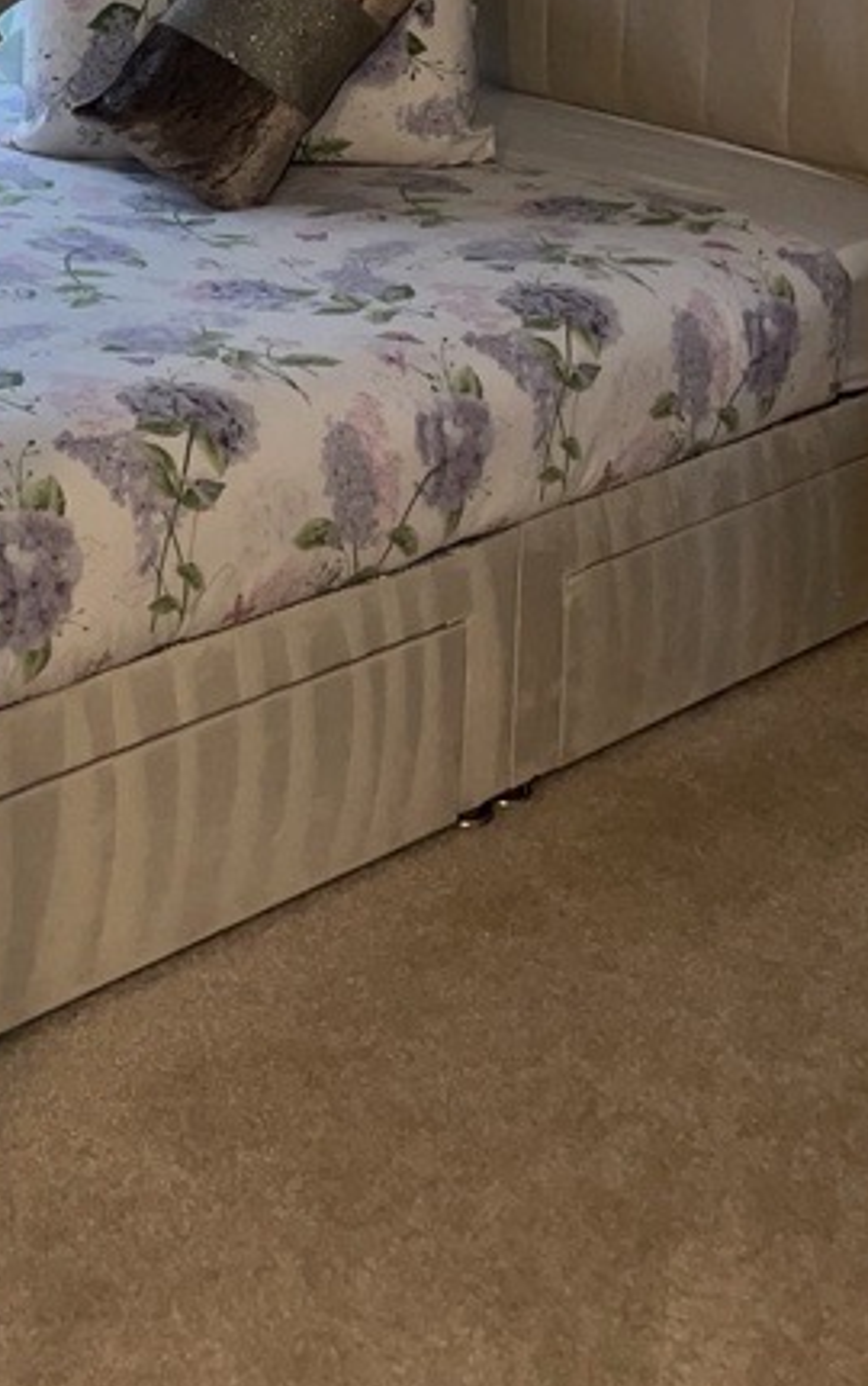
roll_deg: -1.3
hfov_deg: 18.8
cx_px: 225
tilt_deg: -5.9
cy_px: -148
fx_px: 2607
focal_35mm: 69
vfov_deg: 27.2
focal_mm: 4.2
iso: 80
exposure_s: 1/7
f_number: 1.6
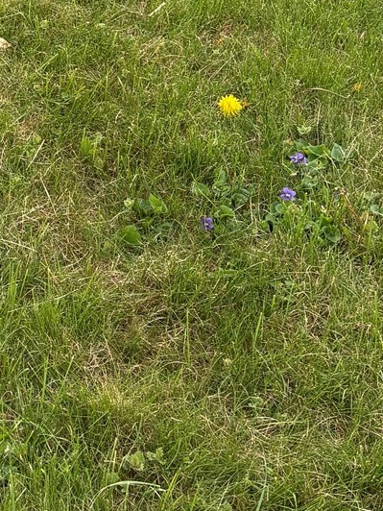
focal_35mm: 100
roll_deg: -0.6
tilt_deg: -21.7
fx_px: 1475
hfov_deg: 13.8
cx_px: -208
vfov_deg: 18.0
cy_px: -196
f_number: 1.6
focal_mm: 5.96
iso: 64
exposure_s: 1/1175
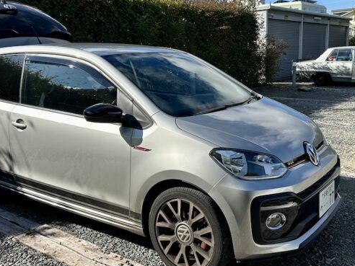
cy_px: 106
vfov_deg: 35.8
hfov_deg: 46.7
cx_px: 197
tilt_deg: -7.5
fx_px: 410
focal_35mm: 40
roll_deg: +0.4
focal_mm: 6.86
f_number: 1.78
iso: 80
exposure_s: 1/2660
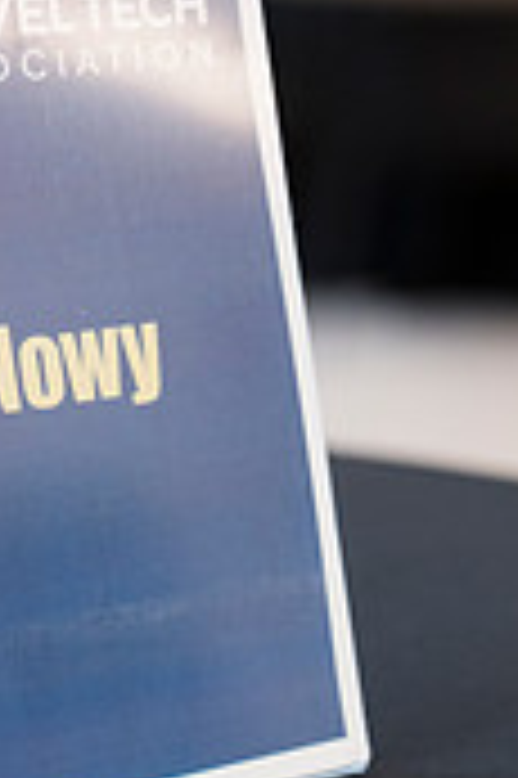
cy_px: 454
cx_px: 18
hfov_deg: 9.9
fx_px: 2984
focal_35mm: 138
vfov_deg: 14.9
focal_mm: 53
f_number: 3.2
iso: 1100
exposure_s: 1/200
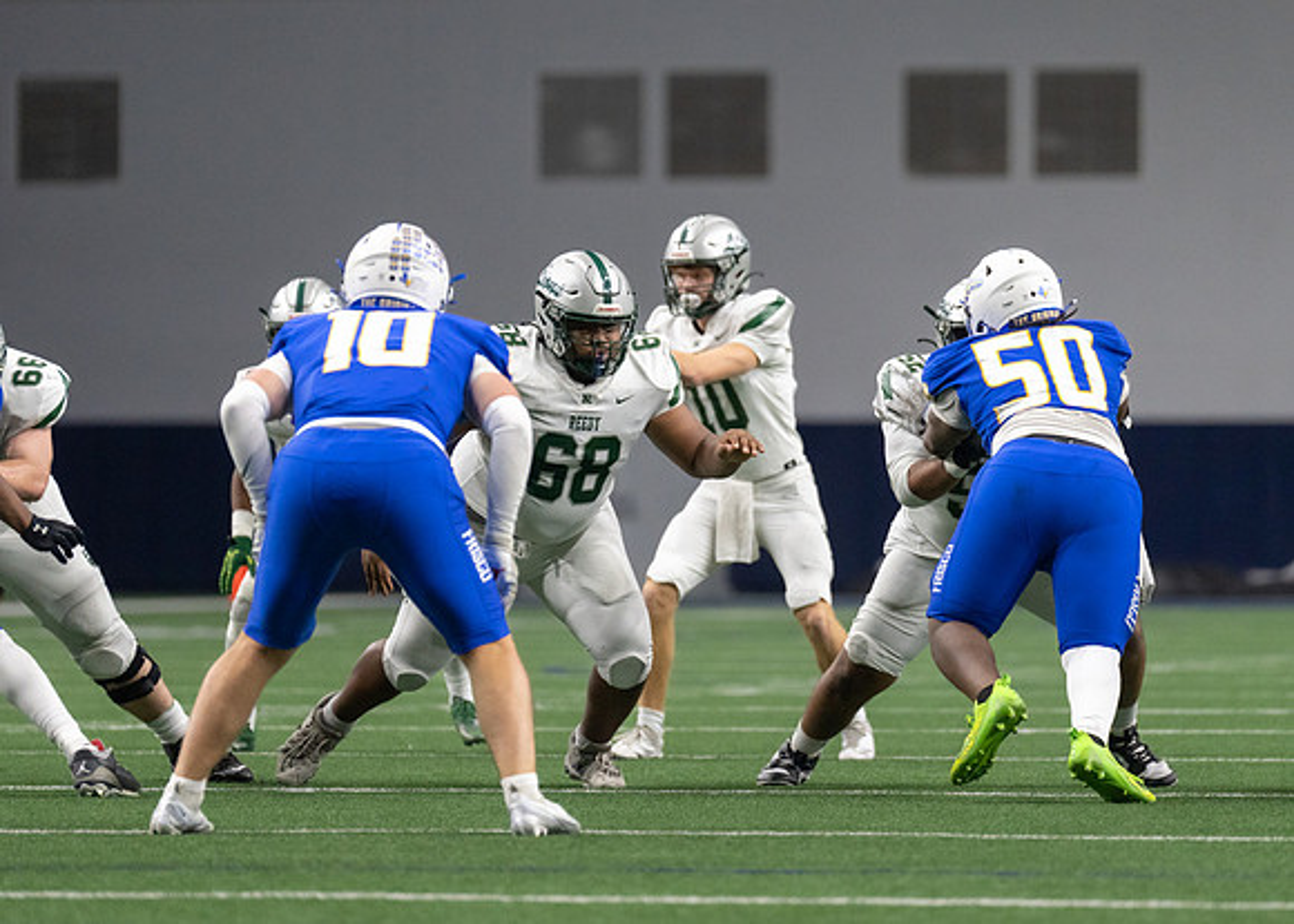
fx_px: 11397
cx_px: 729
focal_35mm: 310
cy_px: 260
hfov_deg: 6.5
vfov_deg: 4.6
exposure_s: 1/1250
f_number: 2.8
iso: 1600
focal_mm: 200
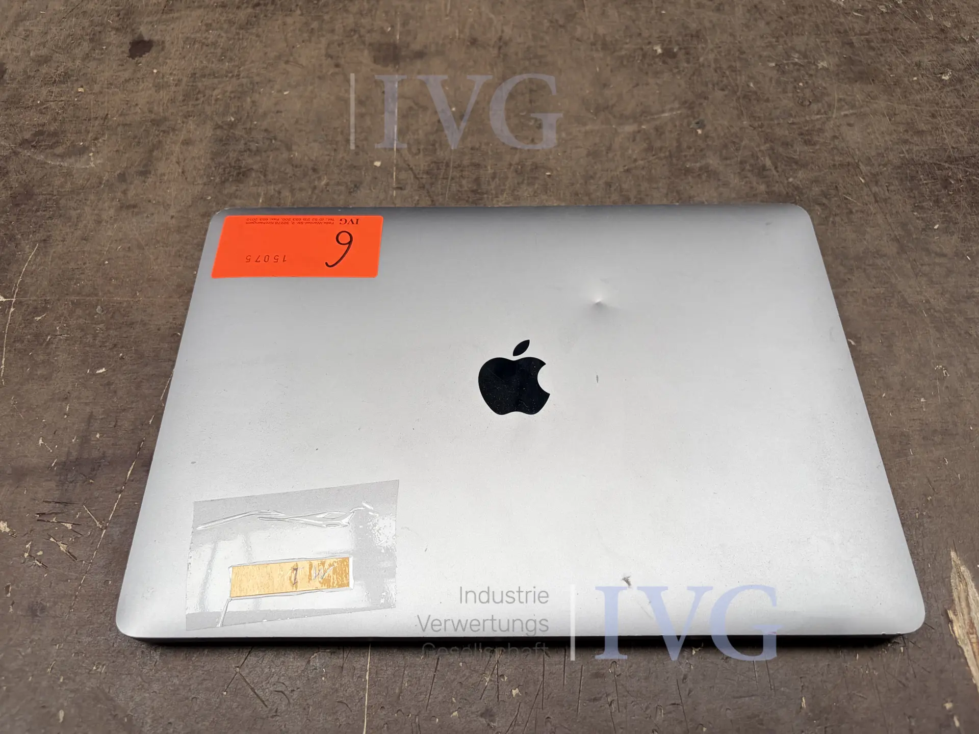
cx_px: 490
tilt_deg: -59.9
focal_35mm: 26
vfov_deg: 53.1
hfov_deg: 67.3
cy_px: 367
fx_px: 735
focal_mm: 5.96
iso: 50
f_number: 1.6
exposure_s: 1/121
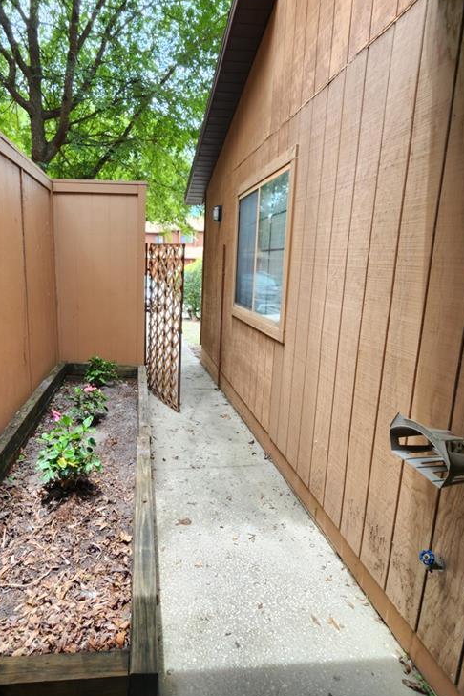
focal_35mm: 19
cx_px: 172
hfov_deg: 63.6
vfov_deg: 86.9
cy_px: 343
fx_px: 367
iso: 80
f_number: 2.2
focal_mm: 2.2
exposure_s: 1/120
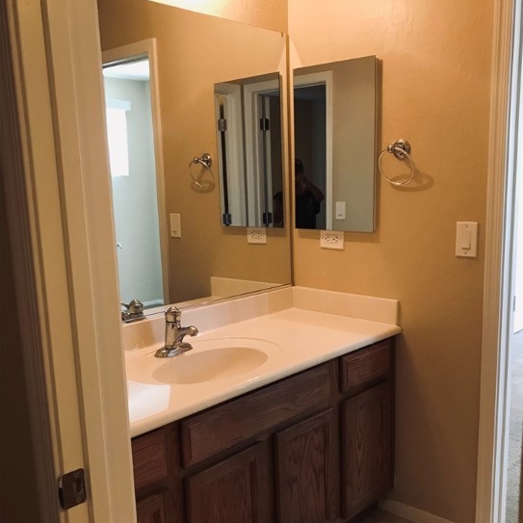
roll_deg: +2.0
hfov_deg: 47.2
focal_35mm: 35
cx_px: 276
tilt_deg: -11.9
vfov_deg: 47.0
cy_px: 305
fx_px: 598
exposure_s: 1/15
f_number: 1.8
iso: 64
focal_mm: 3.99
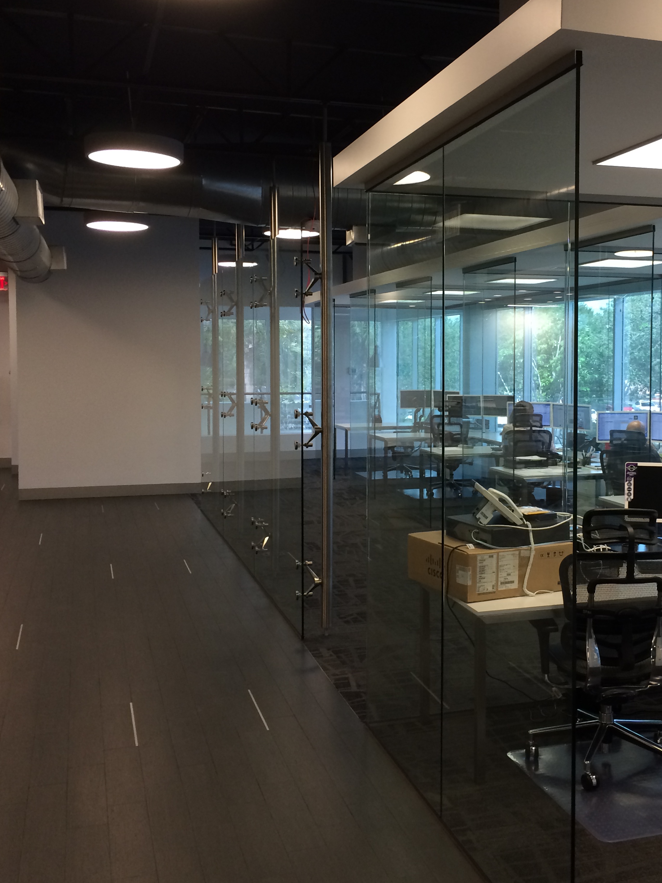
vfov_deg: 46.7
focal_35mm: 40
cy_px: 401
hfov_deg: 35.7
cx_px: 432
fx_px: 1020
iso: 50
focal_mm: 4.12
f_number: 2.2
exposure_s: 1/30
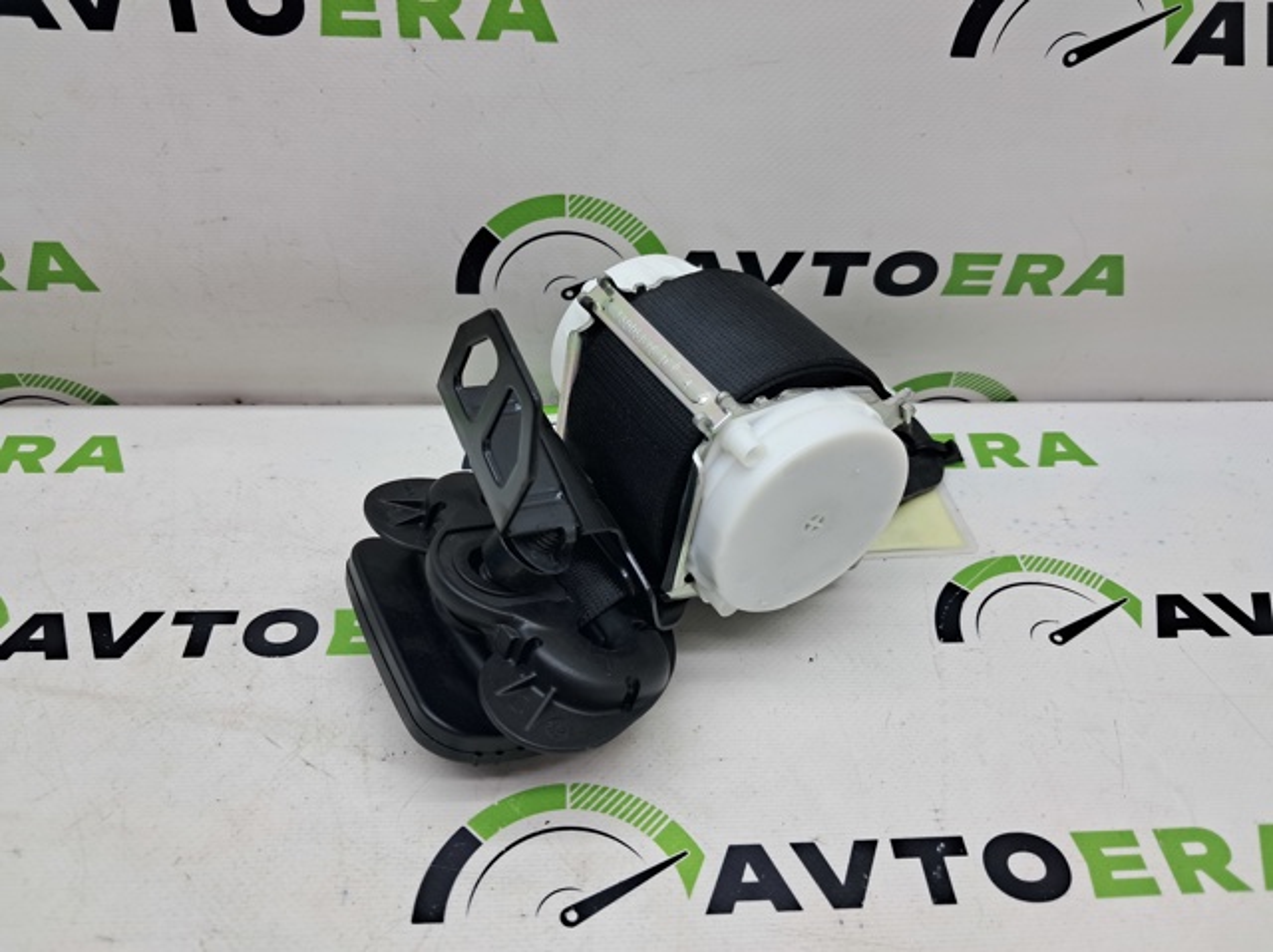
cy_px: 476
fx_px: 992
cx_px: 636
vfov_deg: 51.3
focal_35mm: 27
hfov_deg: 65.4
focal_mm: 4
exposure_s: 1/60
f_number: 1.8
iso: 50
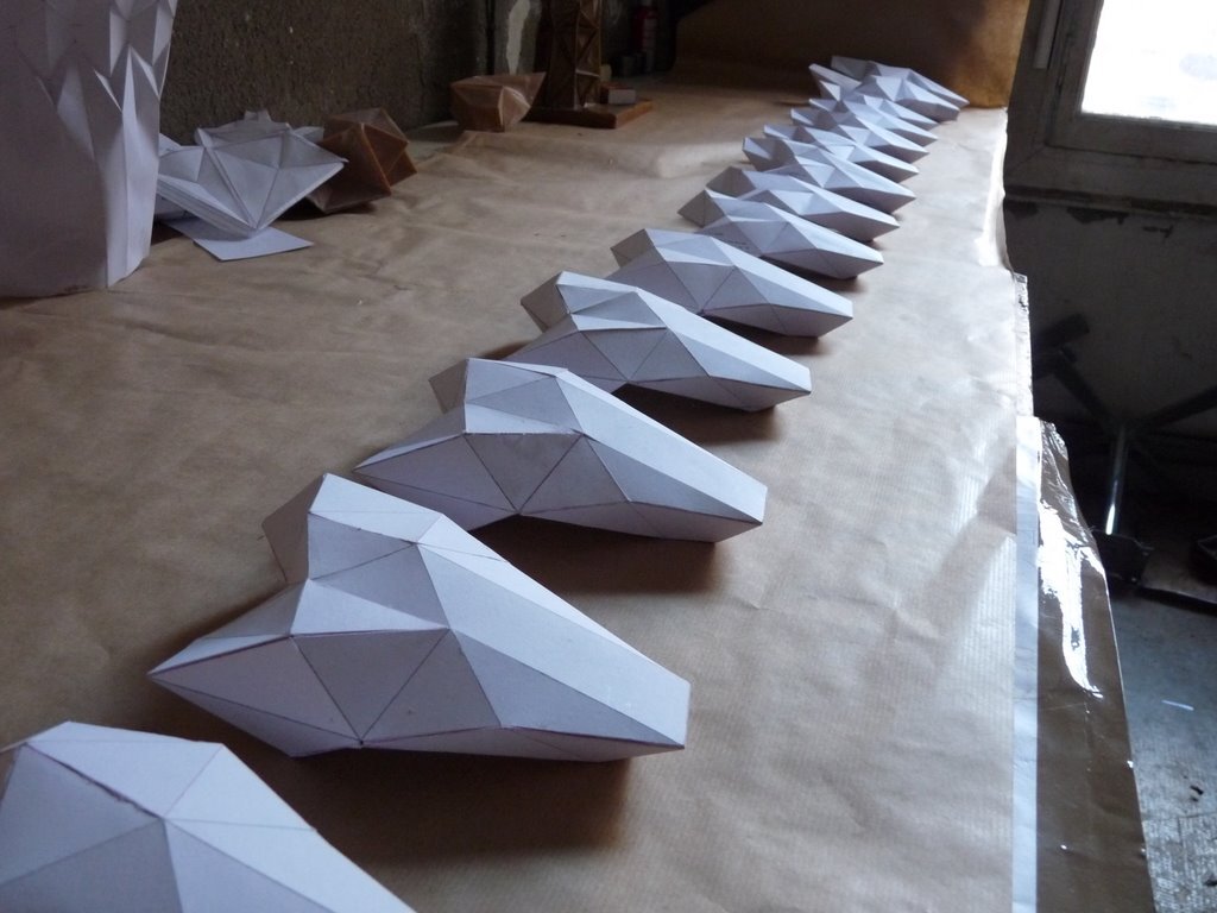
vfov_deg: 46.8
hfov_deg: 60.0
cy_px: 456
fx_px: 1055
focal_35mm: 30
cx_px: 608
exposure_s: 1/25
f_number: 3
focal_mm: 5.4
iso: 400
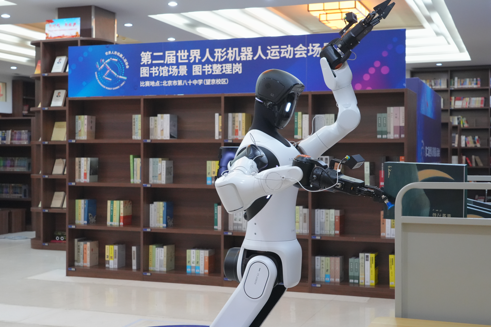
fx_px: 682
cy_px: 156
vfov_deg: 27.0
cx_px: 239
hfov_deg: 39.6
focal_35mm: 50
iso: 6400
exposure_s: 1/60
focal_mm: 46
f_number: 7.1
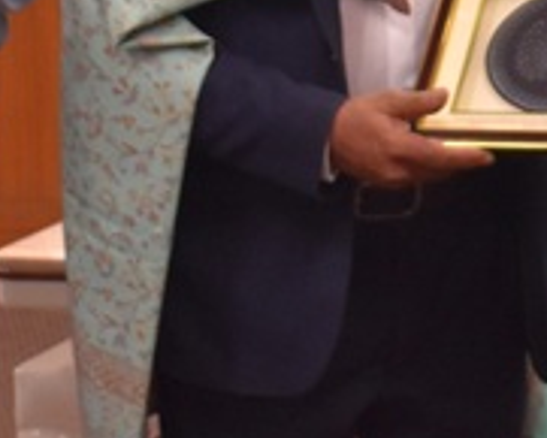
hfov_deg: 8.8
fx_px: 3477
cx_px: 837
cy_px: -156
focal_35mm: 215
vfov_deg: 7.1
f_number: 4
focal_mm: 27
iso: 900
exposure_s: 1/125
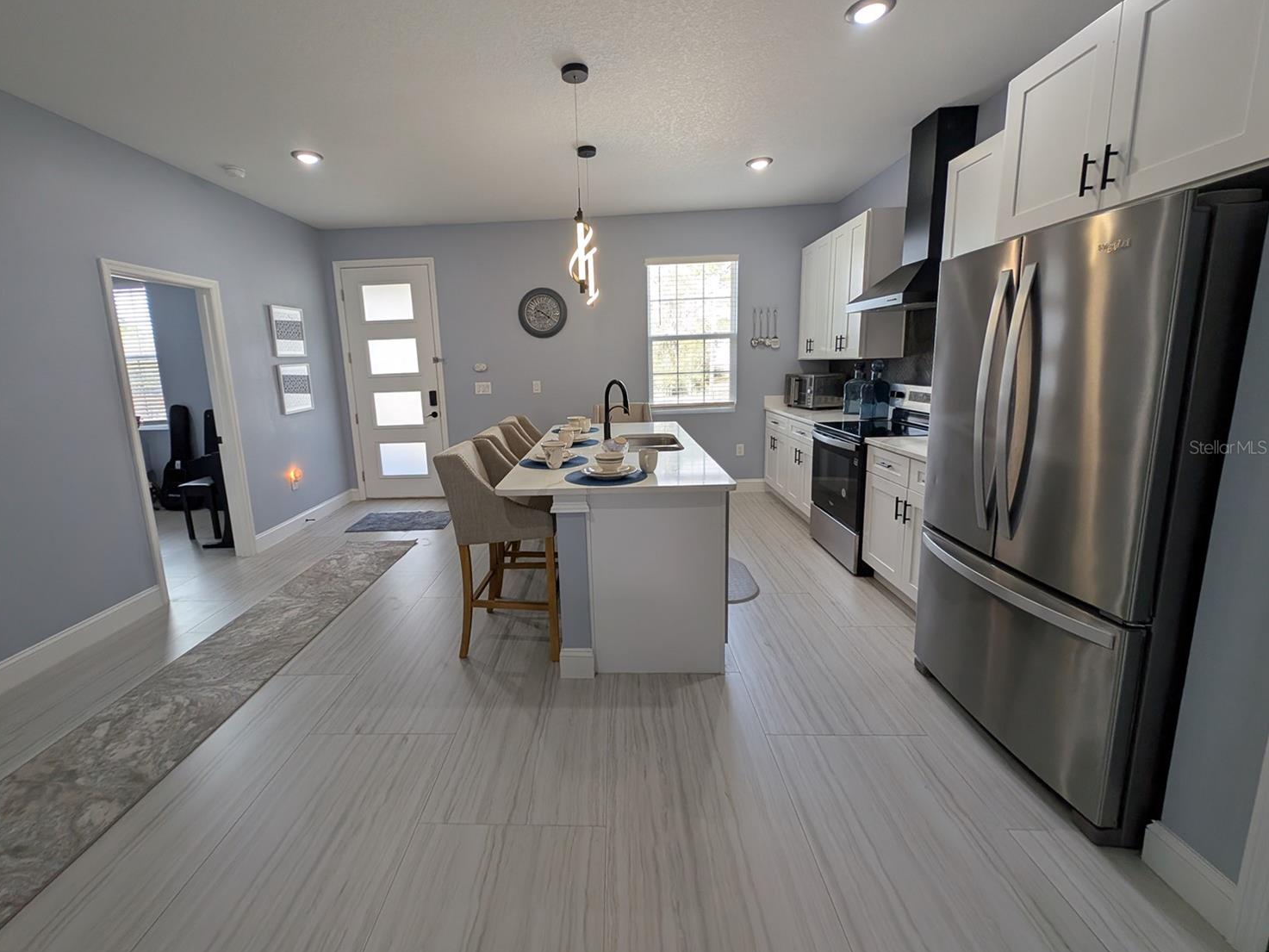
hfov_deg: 106.0
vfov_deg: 89.8
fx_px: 477
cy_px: 447
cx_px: 584
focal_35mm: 13
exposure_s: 1/120
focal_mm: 2.23
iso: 62
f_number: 1.95
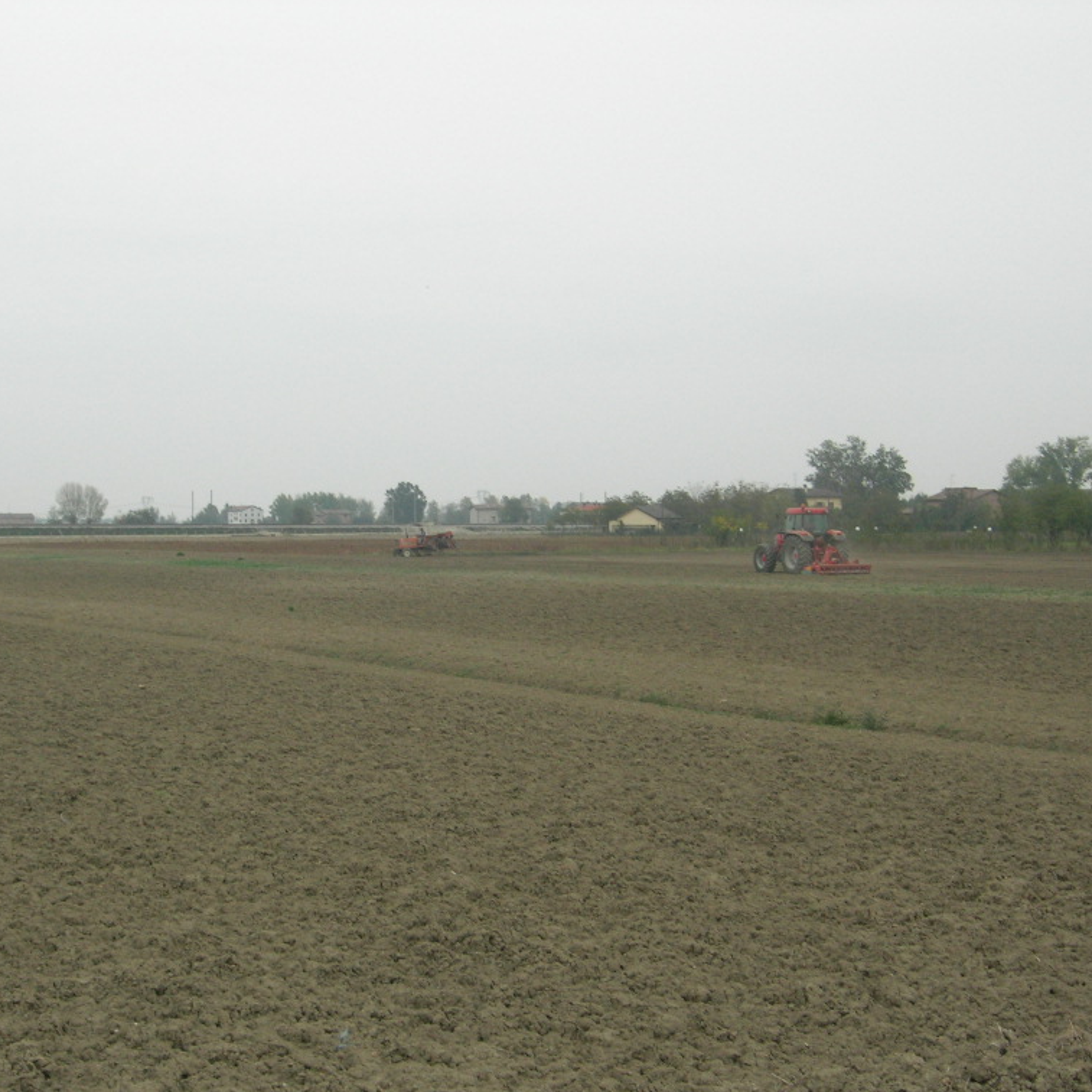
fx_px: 2177
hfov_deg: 28.1
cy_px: 550
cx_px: 408
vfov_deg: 28.2
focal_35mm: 61
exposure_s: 1/117
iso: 100
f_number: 5.4
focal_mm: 10.6
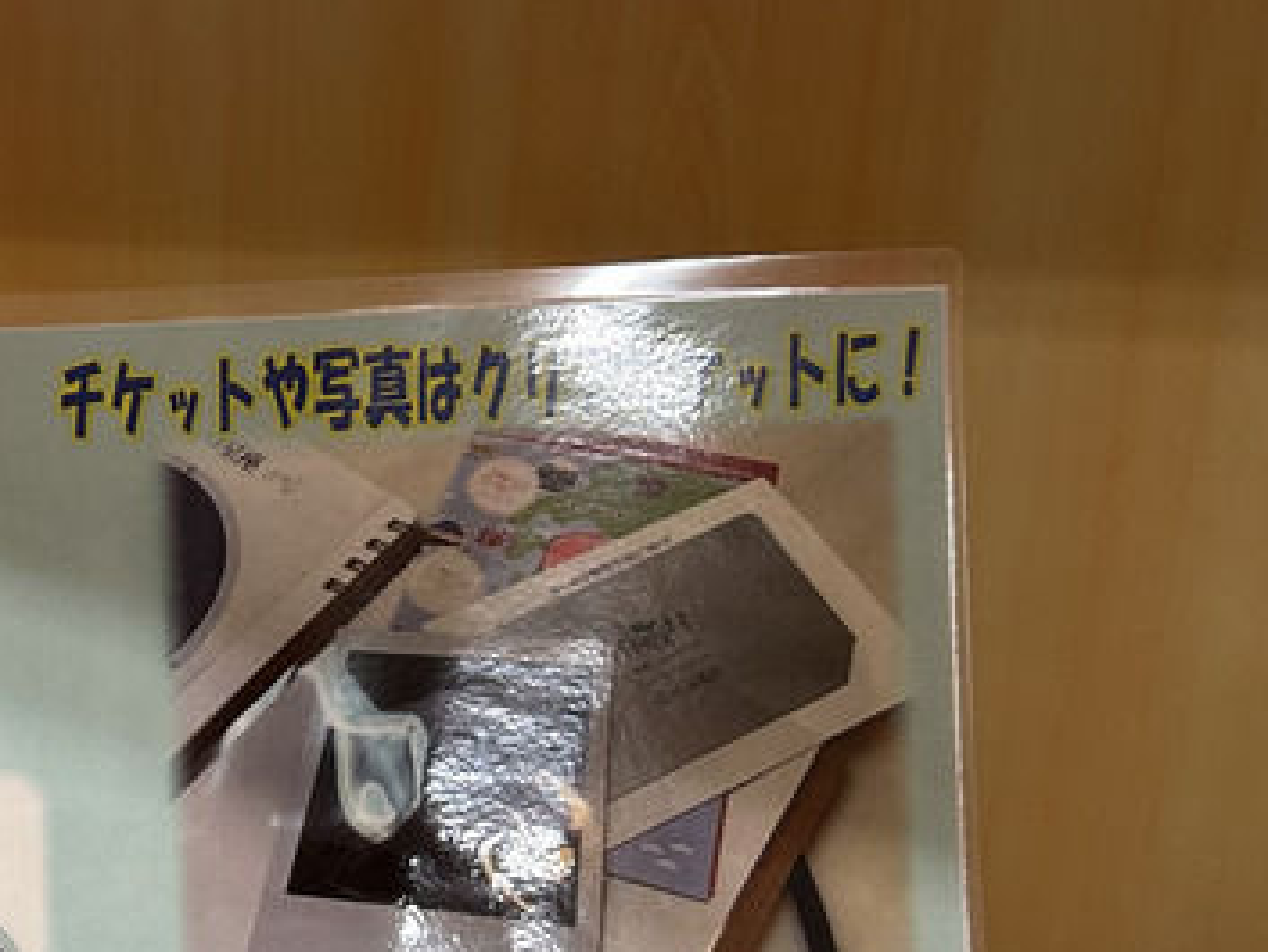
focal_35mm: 60
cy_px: 774
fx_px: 2199
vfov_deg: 24.0
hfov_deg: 30.1
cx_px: 13
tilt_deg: -20.0
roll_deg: +0.8
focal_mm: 5.7
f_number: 1.5
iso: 125
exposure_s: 1/100
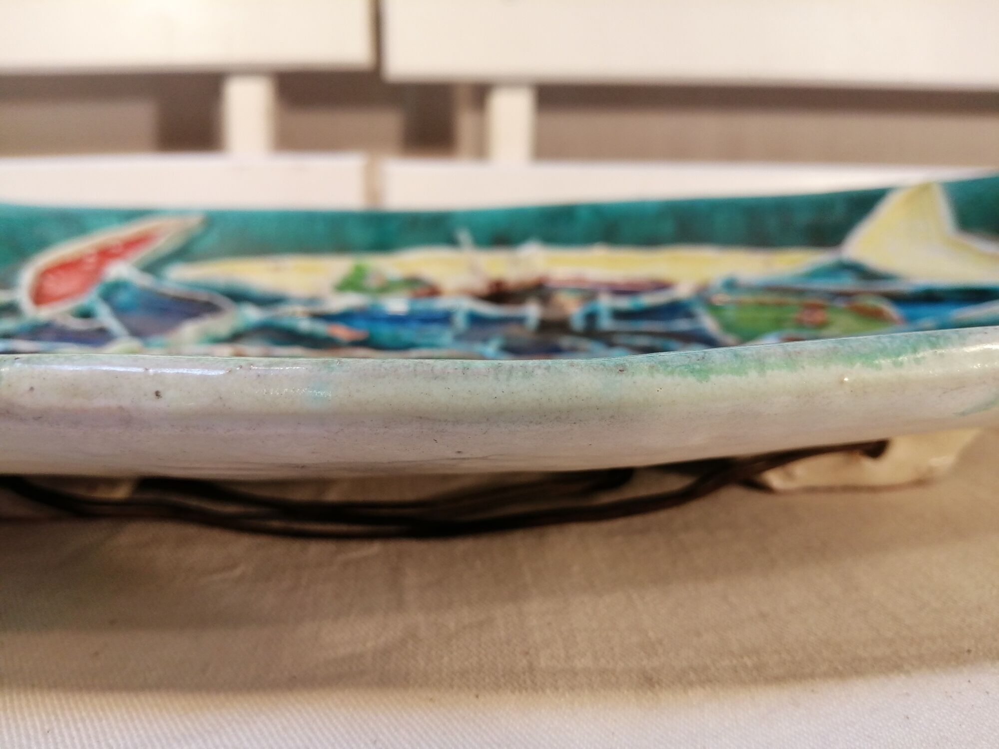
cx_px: 500
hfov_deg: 67.3
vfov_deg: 53.1
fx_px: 750
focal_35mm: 26
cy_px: 374
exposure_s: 1/50
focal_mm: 3.46
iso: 64
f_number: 1.8
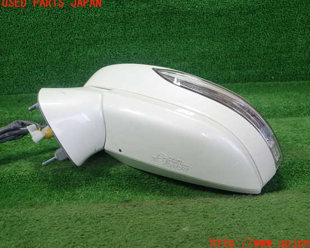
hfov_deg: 55.6
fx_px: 294
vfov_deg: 45.8
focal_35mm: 32
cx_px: 168
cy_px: 123
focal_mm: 5.5
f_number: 2.3
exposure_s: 1/125
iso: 160
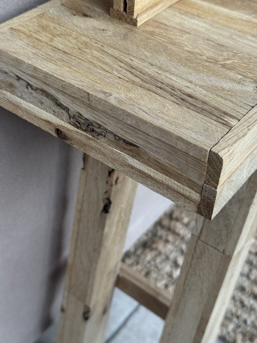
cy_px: 172
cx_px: 128
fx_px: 475
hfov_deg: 30.3
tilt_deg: -43.4
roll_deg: -0.6
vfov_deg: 39.7
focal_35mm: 48
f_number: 1.78
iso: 250
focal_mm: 6.76
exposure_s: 1/52
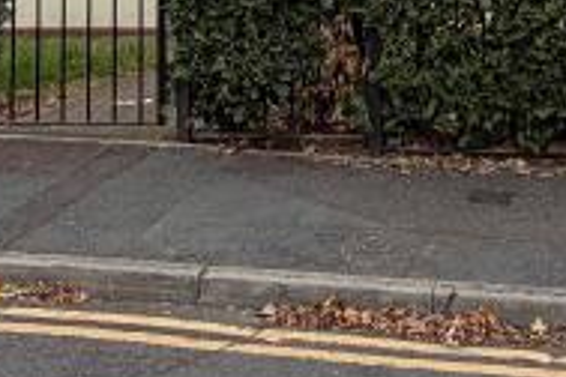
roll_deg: +1.7
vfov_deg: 15.4
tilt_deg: +5.1
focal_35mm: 79
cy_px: -251
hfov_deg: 25.3
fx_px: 1242
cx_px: 434
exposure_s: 1/121
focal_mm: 2.22
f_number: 2.2
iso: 100
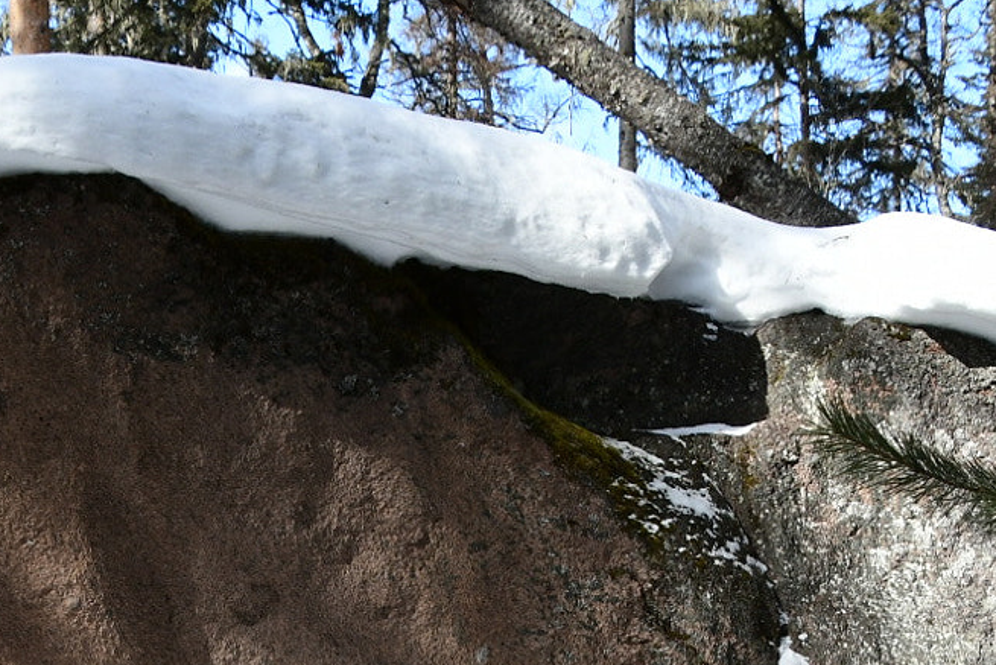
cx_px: 344
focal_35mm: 84
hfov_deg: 24.0
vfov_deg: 15.9
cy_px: 682
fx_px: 2330
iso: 800
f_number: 7.1
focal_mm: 23
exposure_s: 1/320
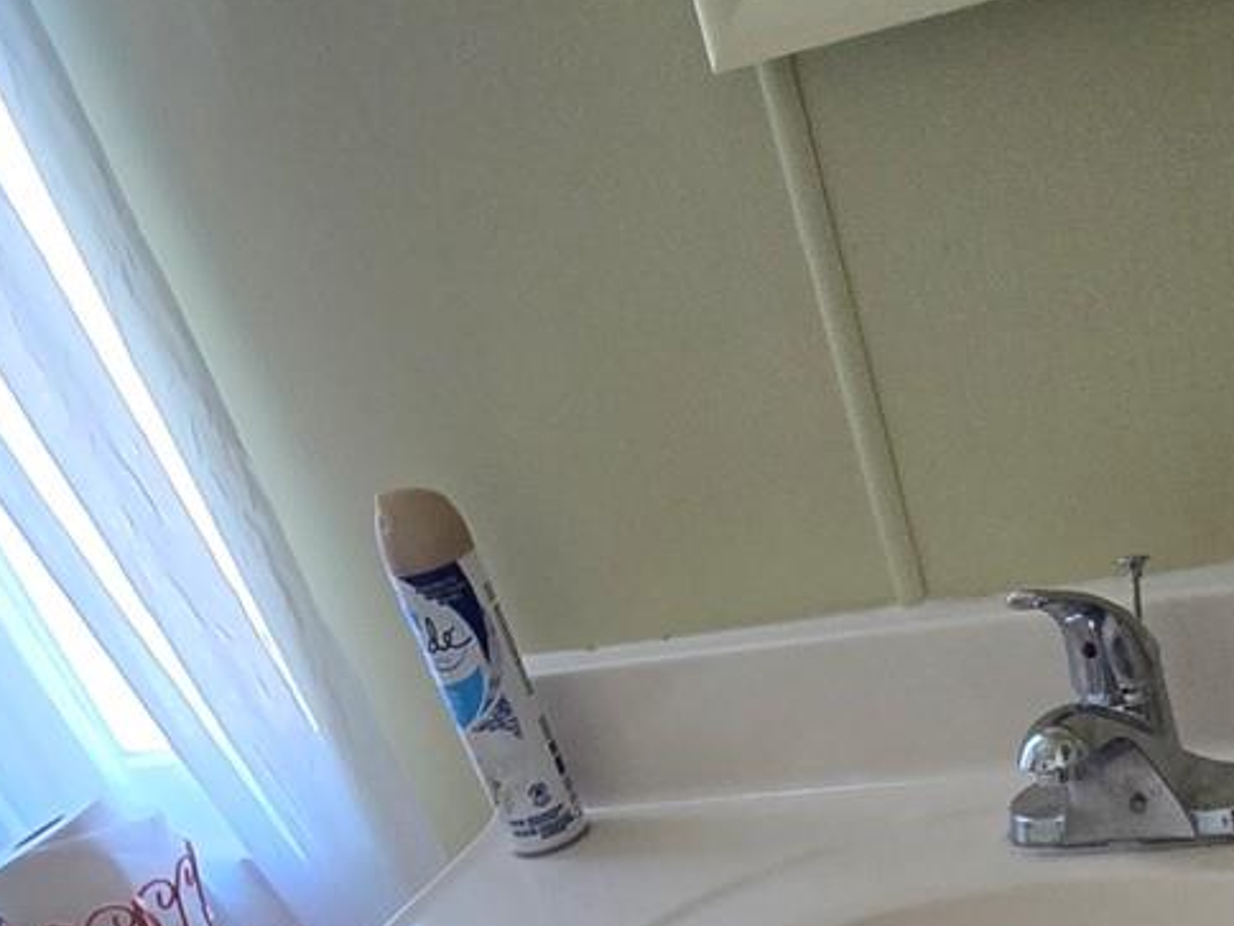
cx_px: 987
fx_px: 1533
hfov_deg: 41.9
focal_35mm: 43
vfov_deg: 24.2
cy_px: 1474
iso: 250
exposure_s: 1/60
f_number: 2.2
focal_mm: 2.2
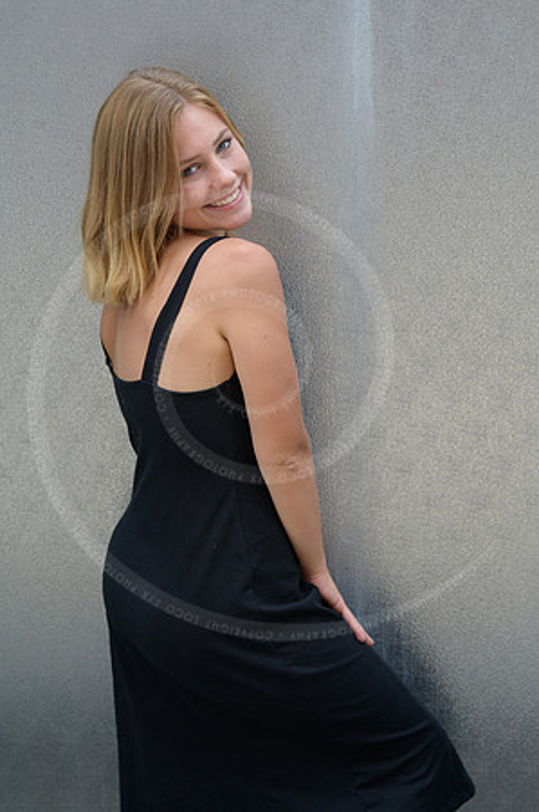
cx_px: 270
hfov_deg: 16.0
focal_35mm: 85
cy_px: 406
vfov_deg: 23.9
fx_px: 1913
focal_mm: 85
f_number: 4
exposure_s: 1/320
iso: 400
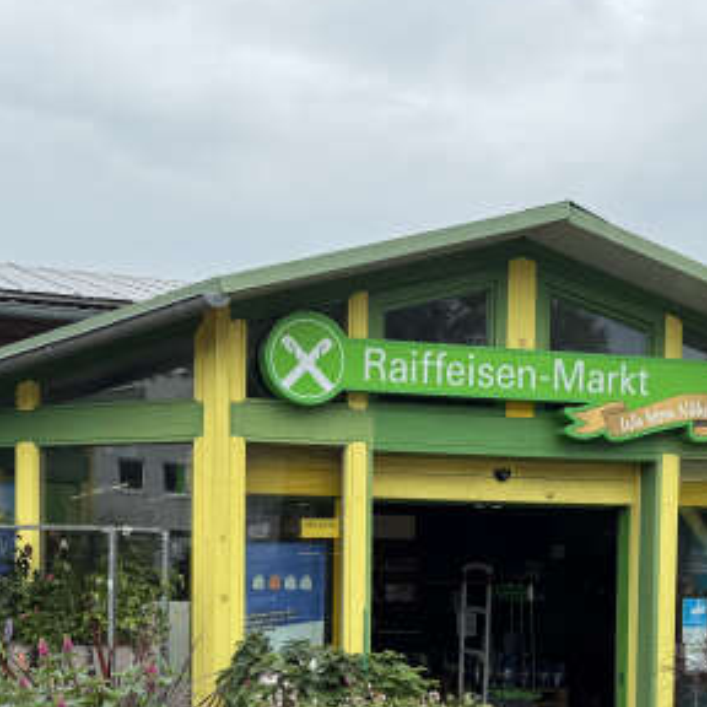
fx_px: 1225
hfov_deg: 32.1
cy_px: 570
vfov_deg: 31.3
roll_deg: -0.2
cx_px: 270
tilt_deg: -0.9
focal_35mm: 53
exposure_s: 1/2604
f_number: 1.78
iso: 80
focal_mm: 6.76
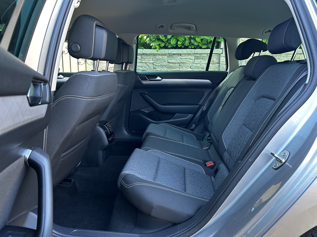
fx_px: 238
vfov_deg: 53.1
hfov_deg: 67.3
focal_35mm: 26
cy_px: 118
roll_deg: -0.1
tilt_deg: -10.5
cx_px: 158
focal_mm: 5.7
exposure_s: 1/92
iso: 125
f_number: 1.5
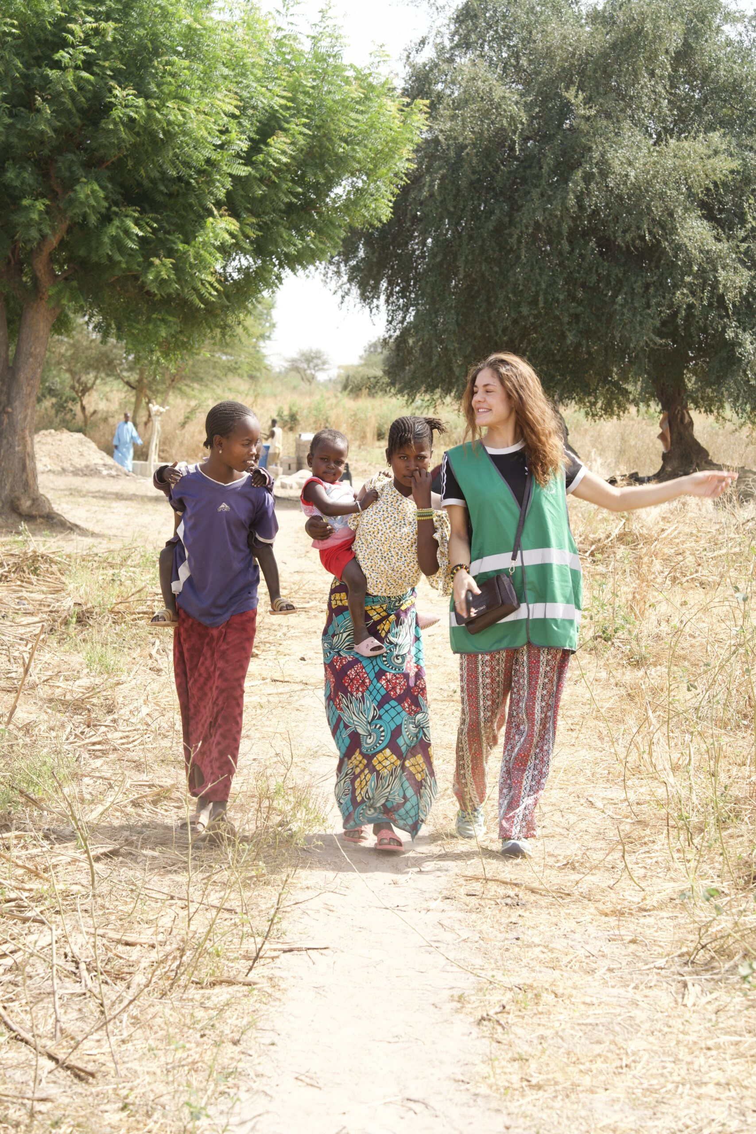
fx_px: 2834
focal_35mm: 90
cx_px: 378
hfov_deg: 15.2
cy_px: 567
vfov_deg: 22.6
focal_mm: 90
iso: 250
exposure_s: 1/160
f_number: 9
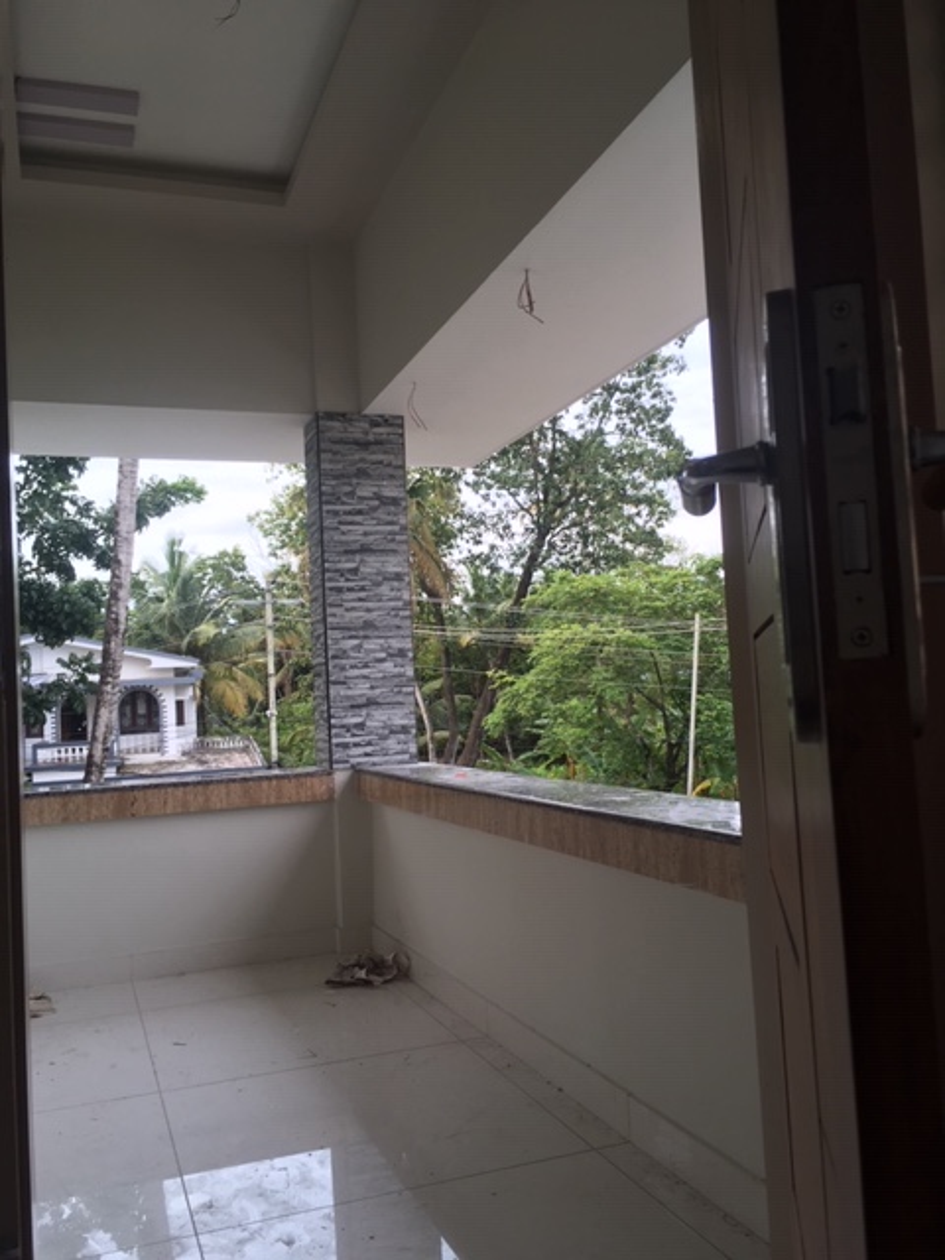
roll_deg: +2.9
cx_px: 472
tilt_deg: +1.8
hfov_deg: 48.2
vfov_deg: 61.7
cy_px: 630
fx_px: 1056
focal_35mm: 29
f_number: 2.2
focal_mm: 4.15
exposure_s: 1/153
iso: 25
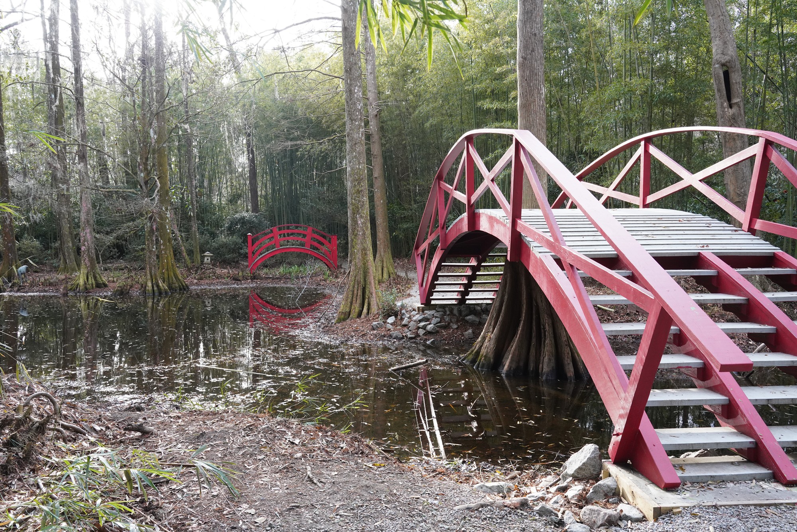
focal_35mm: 31
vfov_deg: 42.3
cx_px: 398
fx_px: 686
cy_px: 266
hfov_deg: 60.3
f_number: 11
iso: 1600
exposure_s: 1/100
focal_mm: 31
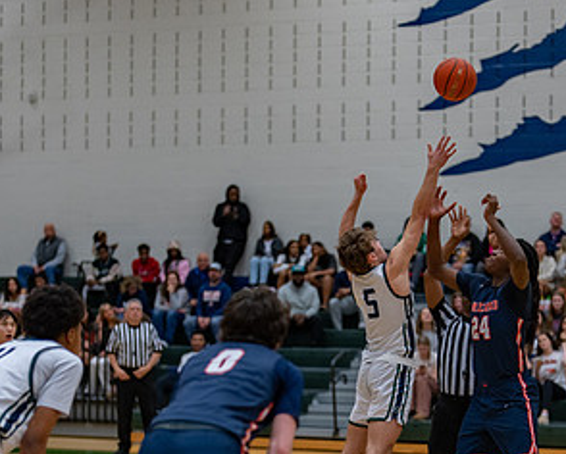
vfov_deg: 15.5
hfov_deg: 19.2
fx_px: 1661
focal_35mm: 99
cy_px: 367
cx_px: 404
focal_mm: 50
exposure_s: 1/1000
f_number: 1.2
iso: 500
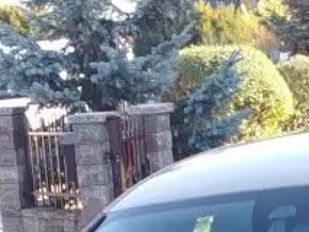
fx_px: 1715
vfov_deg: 7.1
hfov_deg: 10.2
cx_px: 309
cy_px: 617
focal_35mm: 192
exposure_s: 1/100
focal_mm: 5.31
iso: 50
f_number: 1.7
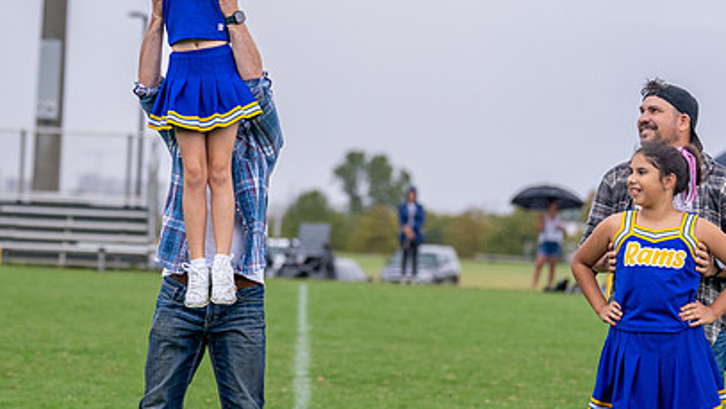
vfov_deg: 6.6
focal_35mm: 184
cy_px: 136
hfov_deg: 11.6
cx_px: 114
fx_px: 3542
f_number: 2.8
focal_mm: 101
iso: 500
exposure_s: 1/1600
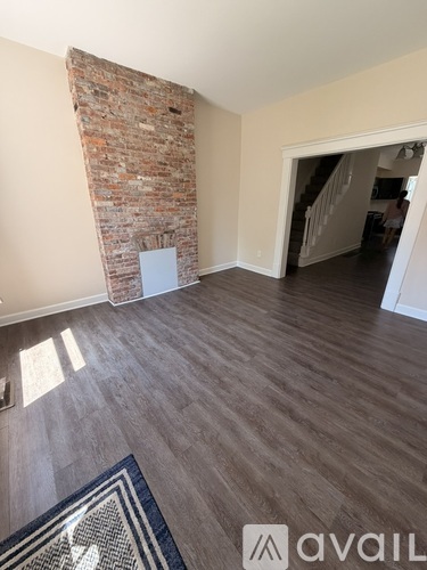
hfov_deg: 85.7
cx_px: 214
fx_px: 230
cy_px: 285
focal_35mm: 14
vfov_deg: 102.1
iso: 160
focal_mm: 2.22
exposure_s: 1/121
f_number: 2.2
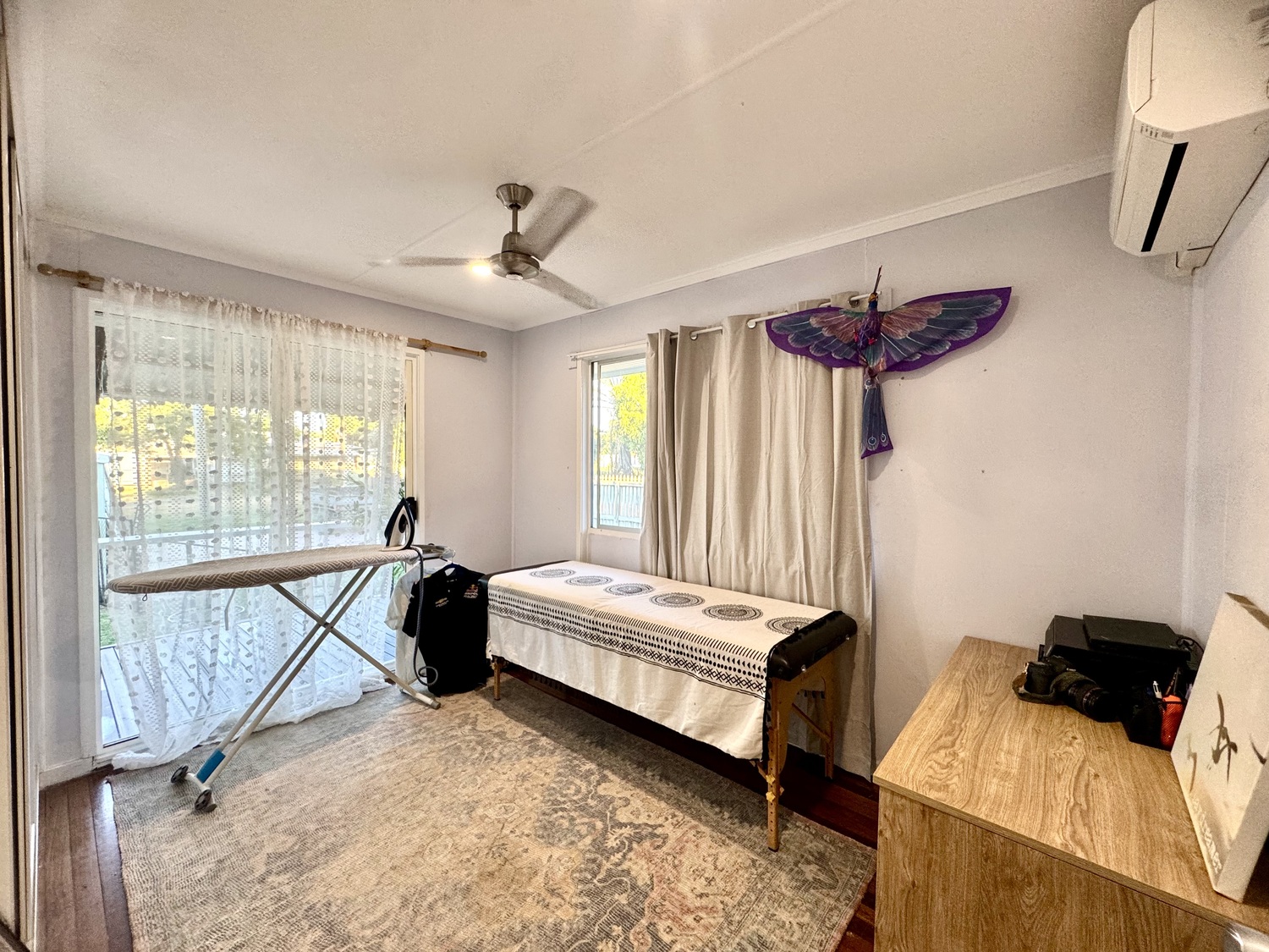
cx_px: 634
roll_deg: +0.1
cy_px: 476
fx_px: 513
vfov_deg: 85.7
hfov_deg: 102.1
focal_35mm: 14
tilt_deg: -0.6
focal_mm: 2.22
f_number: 2.2
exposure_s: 1/100
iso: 160
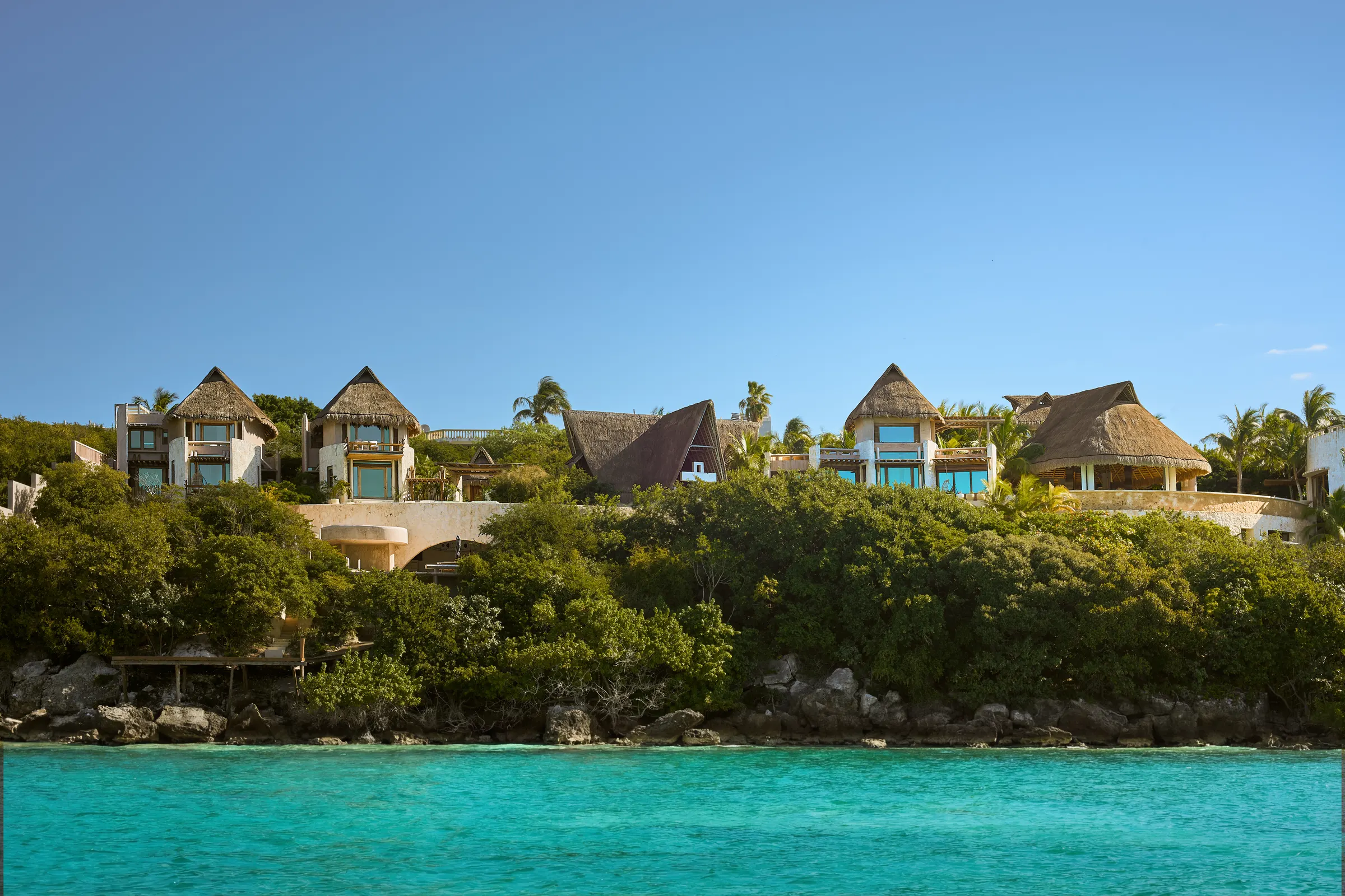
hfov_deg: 39.6
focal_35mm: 50
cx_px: 672
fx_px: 1868
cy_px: 448
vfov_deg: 27.0
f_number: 11
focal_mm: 50
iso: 100
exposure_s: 1/80
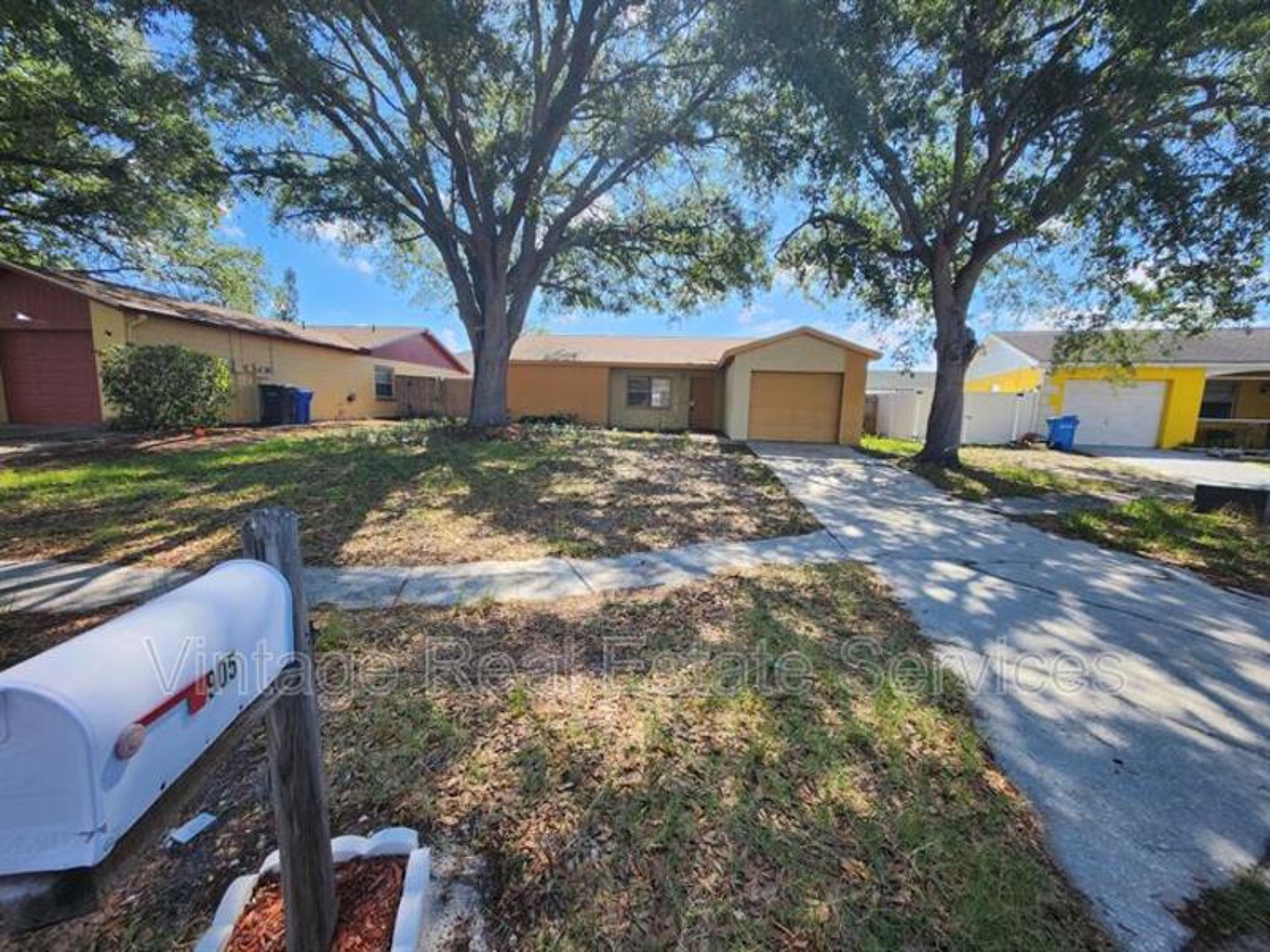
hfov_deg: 106.2
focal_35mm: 13
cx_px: 635
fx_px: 477
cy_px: 476
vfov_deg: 89.9
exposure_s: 1/432
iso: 32
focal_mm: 1.74
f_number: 2.2
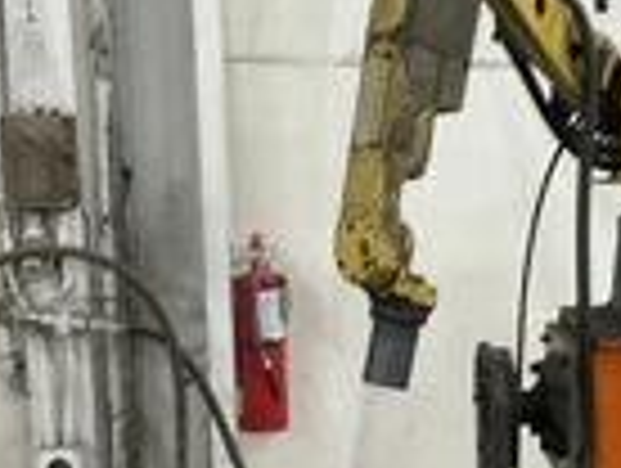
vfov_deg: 17.5
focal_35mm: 84
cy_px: 364
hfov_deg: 22.7
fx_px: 1510
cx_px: 544
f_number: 1.8
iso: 125
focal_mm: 3
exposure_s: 1/60
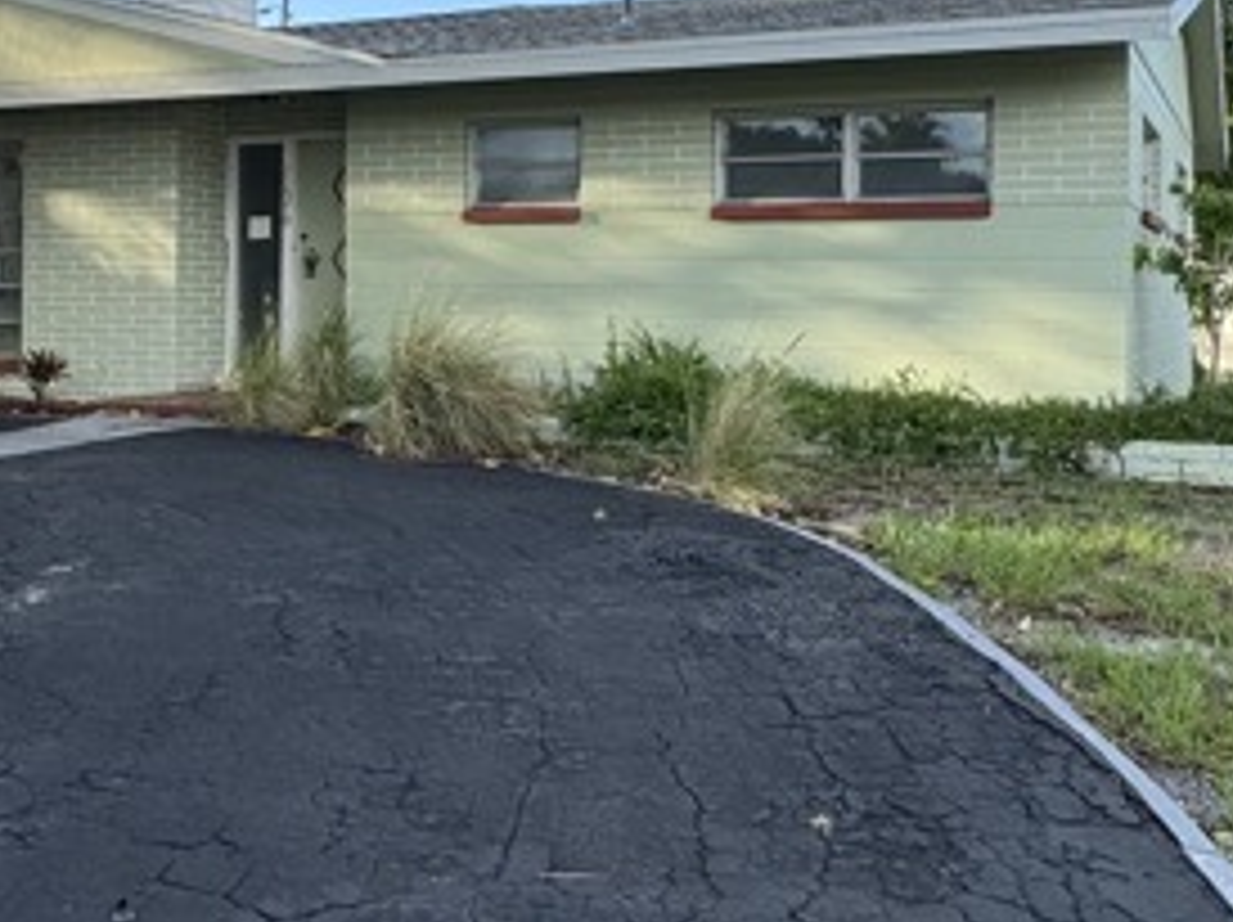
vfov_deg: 31.2
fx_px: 1637
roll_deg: -1.3
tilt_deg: +0.4
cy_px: 290
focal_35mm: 46
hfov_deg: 41.1
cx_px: 504
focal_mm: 2.22
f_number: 2.2
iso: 40
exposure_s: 1/556
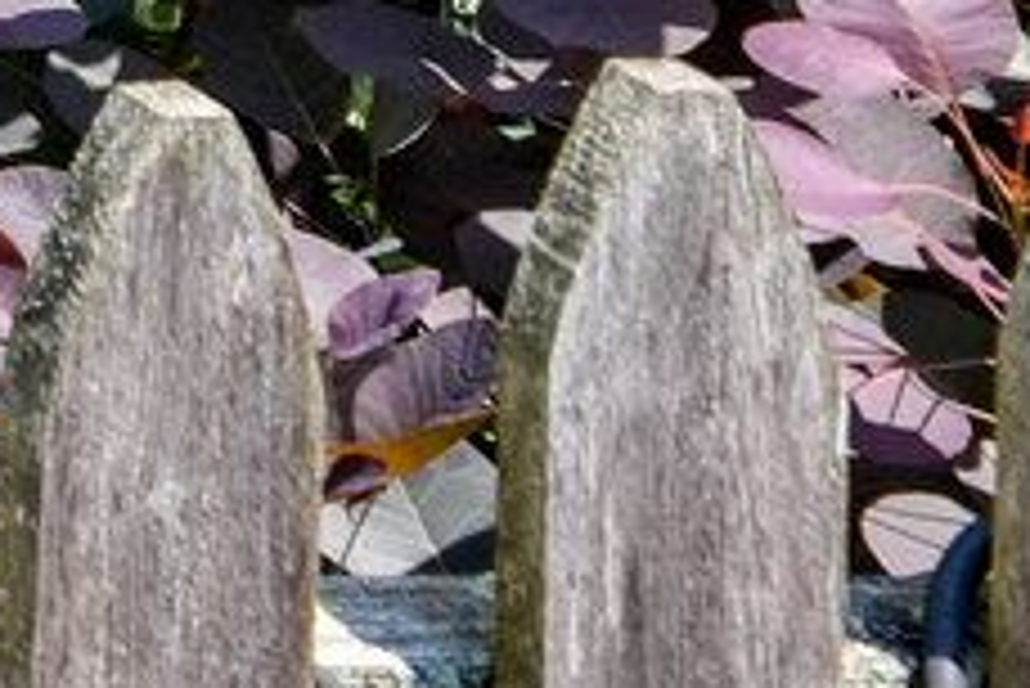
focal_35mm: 110
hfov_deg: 9.0
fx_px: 3149
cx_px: -2775
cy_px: -1839
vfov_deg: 8.5
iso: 400
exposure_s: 1/400
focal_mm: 14
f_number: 8
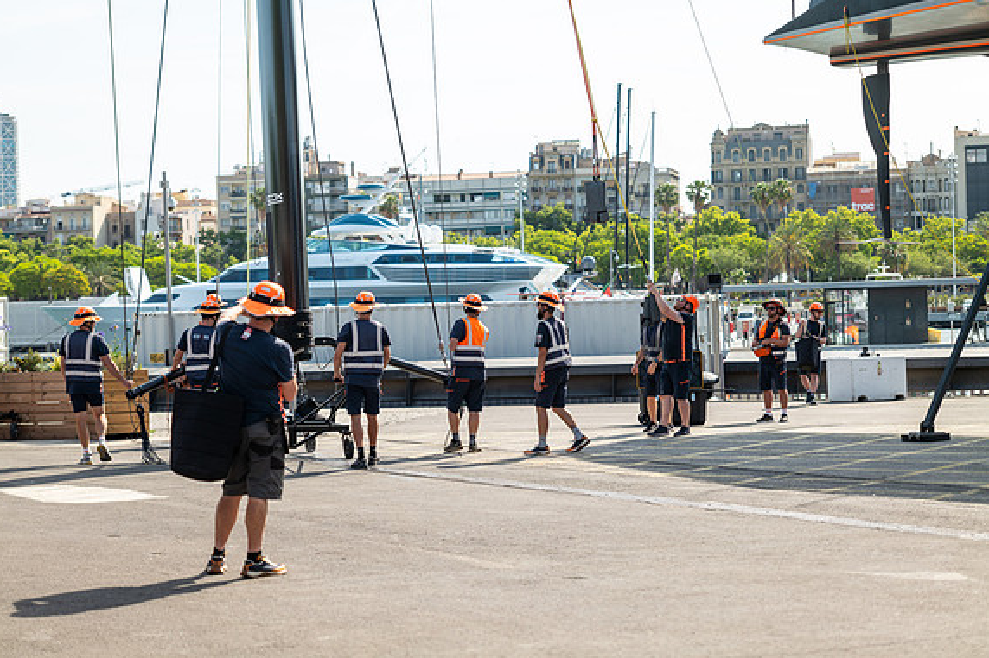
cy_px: 329
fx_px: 1950
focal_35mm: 71
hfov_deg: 28.5
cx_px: 491
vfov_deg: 19.2
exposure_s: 1/1600
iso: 100
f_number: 2.8
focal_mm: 70
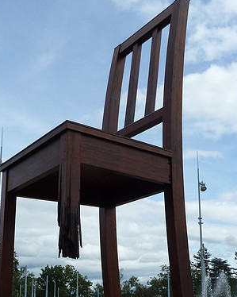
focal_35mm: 53
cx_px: 99
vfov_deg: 35.0
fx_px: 465
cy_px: 203
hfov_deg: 28.6
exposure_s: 1/500
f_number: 4.5
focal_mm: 5.7
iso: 80
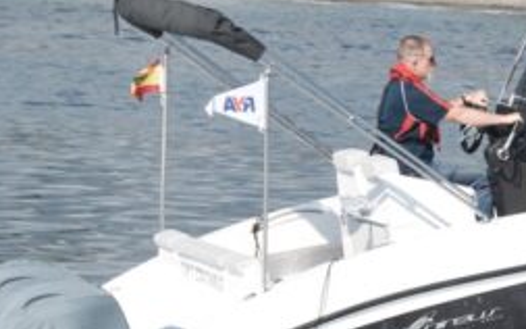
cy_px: 27
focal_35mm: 379
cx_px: 680
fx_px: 5432
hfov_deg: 5.5
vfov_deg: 3.5
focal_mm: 82
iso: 200
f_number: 10
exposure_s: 1/400
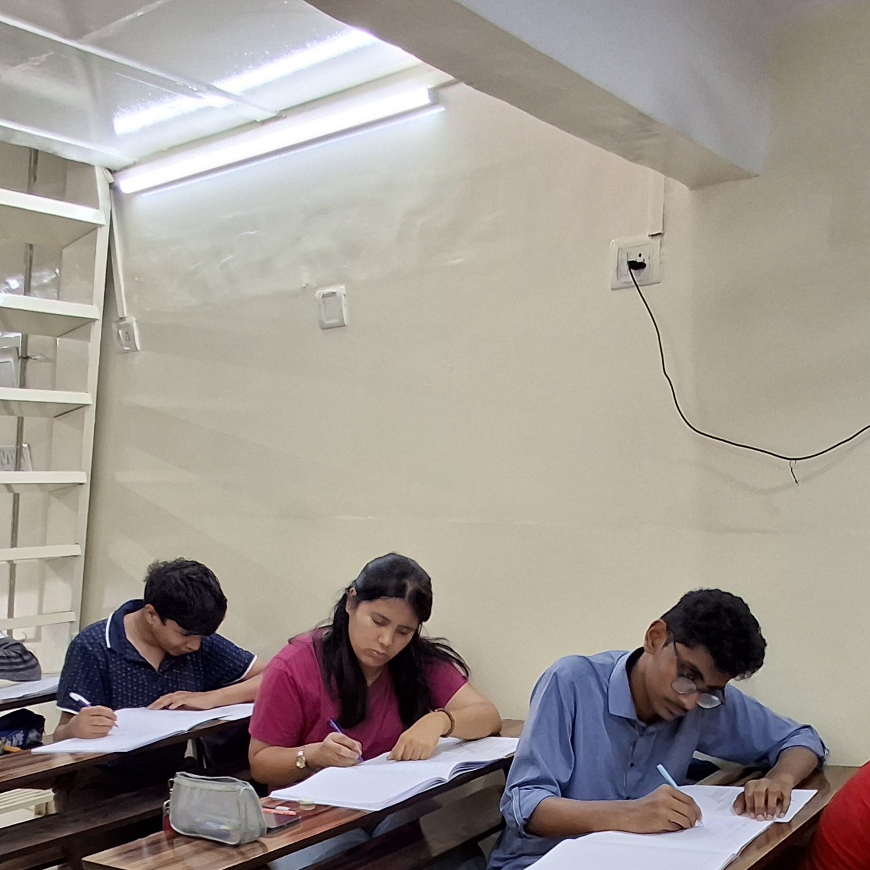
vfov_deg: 42.9
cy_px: 798
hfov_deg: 47.2
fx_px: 995
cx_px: 478
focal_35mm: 35
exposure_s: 1/50
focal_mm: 1.64
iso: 100
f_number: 2.2
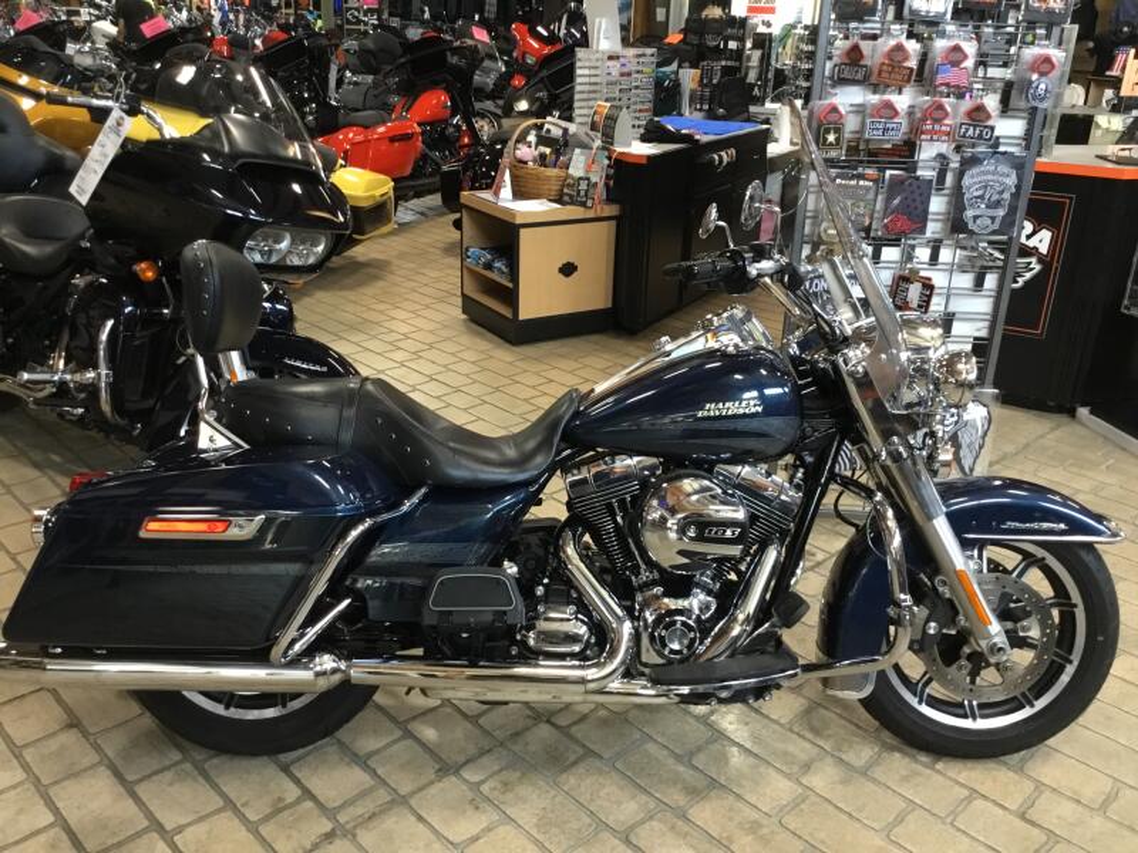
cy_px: 426
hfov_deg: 58.4
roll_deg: -3.0
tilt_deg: -20.8
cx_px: 569
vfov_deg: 45.4
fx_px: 1019
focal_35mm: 31
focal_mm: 3.3
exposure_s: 1/30
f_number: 2.4
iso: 125
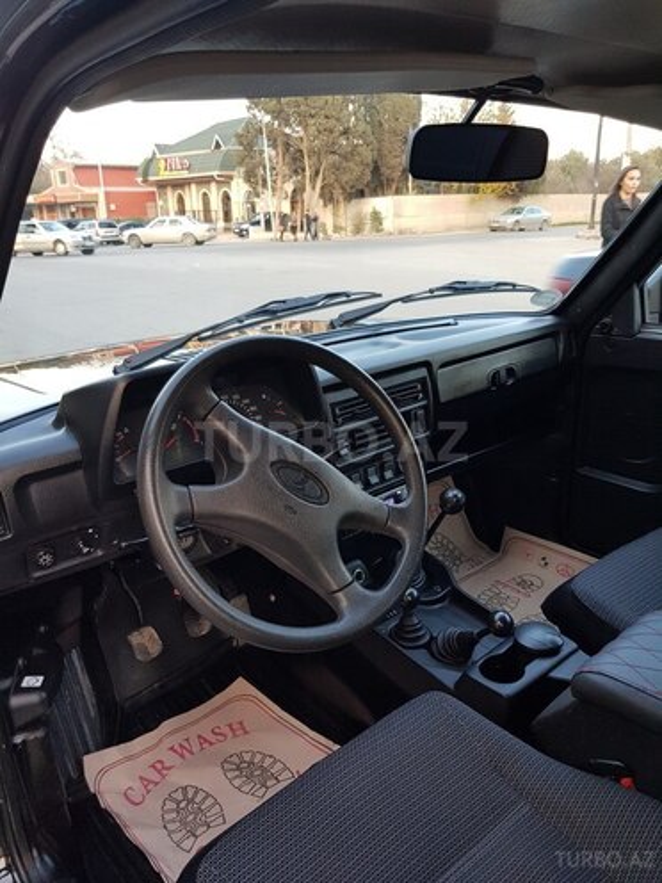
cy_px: 442
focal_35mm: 26
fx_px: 663
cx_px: 331
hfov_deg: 53.1
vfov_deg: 67.3
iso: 100
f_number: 1.7
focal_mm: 4.2
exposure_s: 1/50
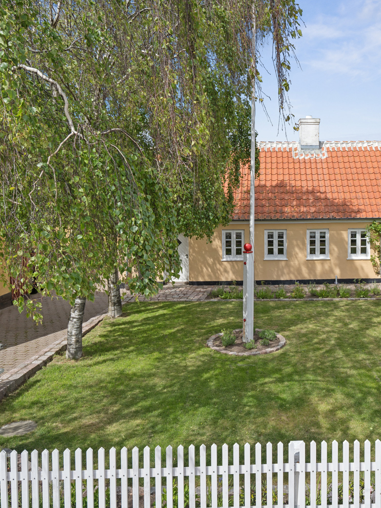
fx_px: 426
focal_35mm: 29
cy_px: 255
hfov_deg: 46.6
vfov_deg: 61.7
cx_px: 282
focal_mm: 20
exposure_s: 1/200
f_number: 8
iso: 100
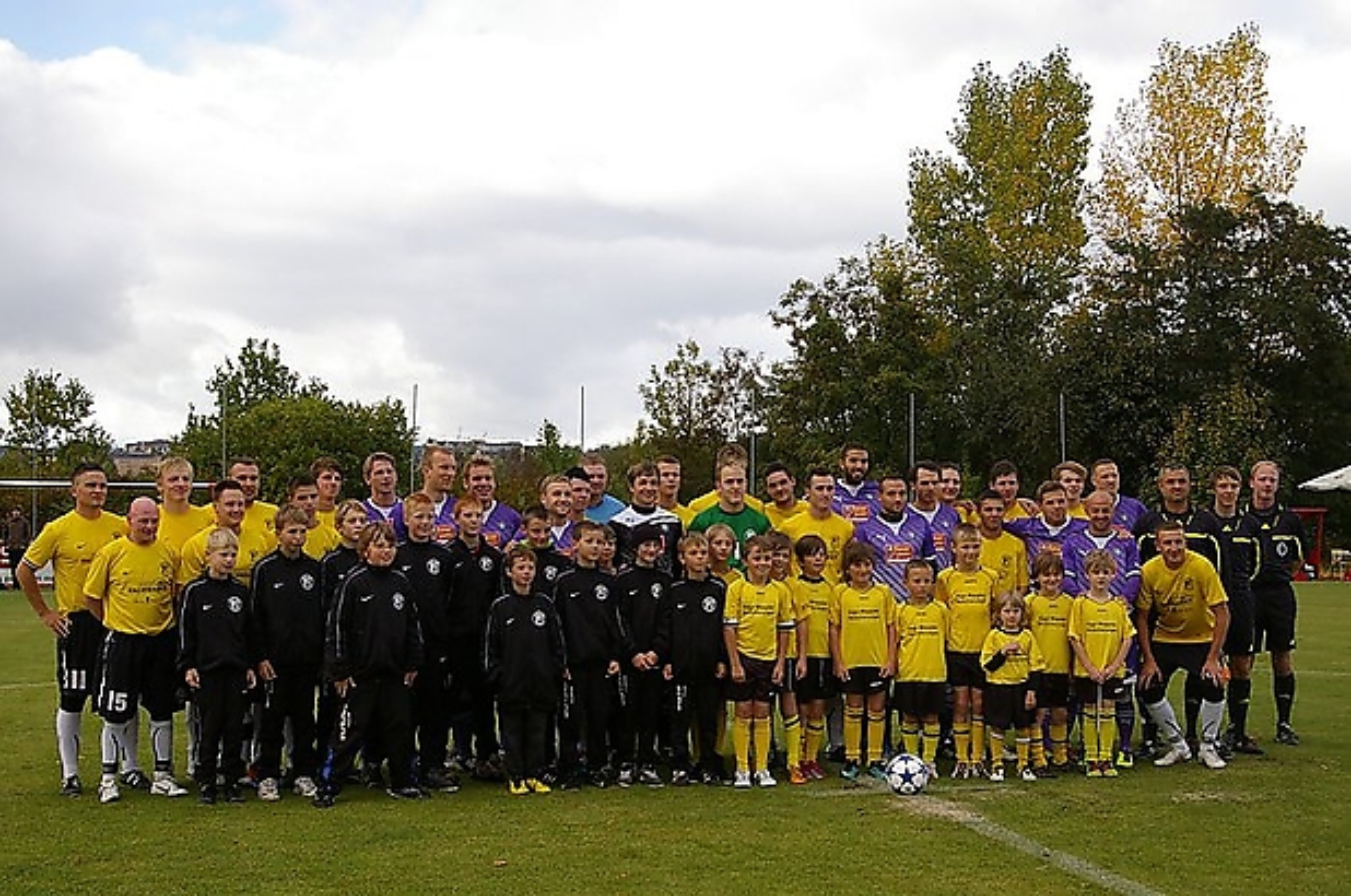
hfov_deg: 37.9
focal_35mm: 52
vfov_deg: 25.7
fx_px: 1967
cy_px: 448
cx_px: 676
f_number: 5.6
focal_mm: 35
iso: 200
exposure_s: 1/250
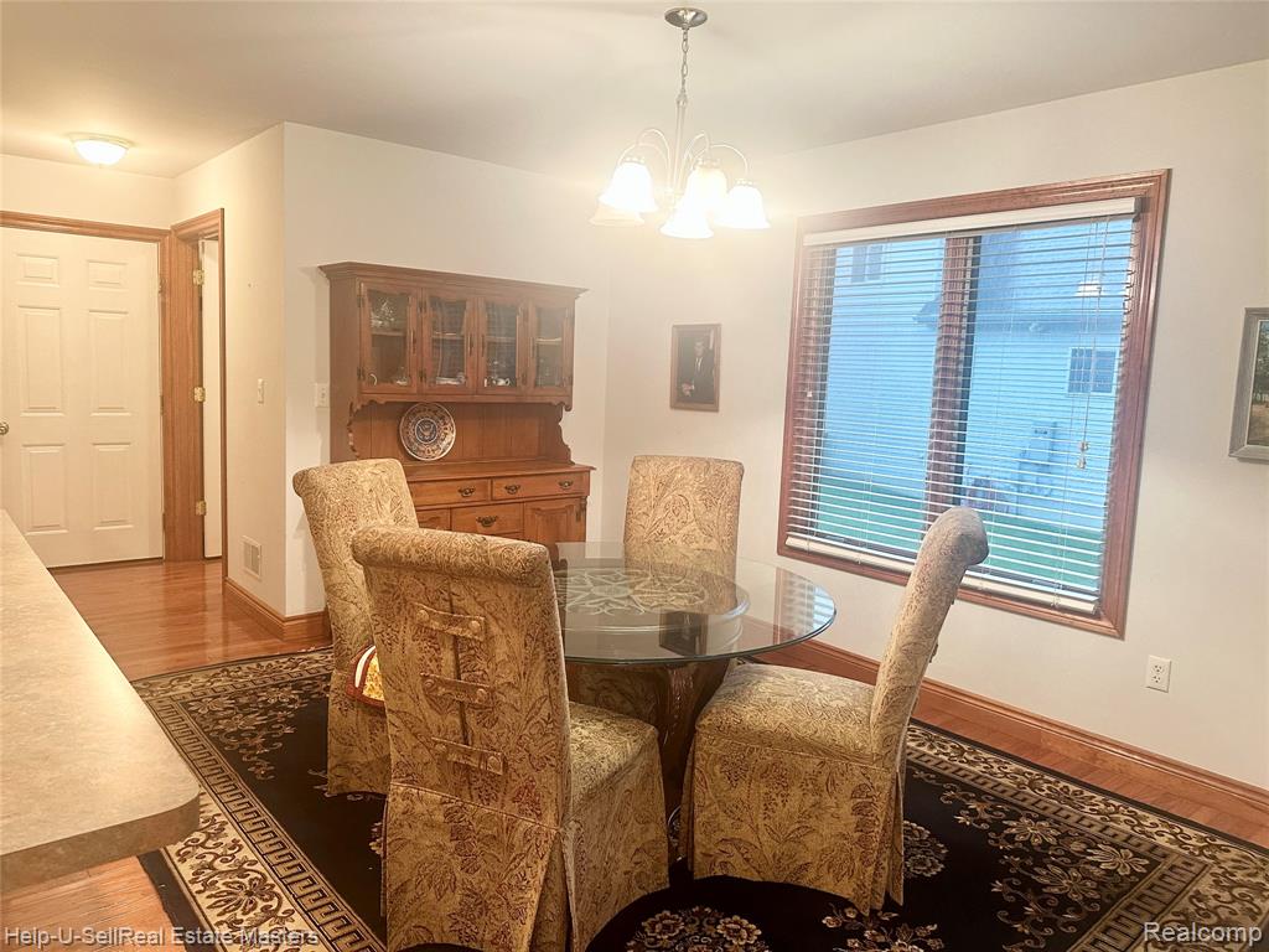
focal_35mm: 24
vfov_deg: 56.8
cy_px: 476
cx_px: 634
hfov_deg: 71.6
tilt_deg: -5.4
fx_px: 880
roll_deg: -3.7
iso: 250
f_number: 1.78
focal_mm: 6.86
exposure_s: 1/60
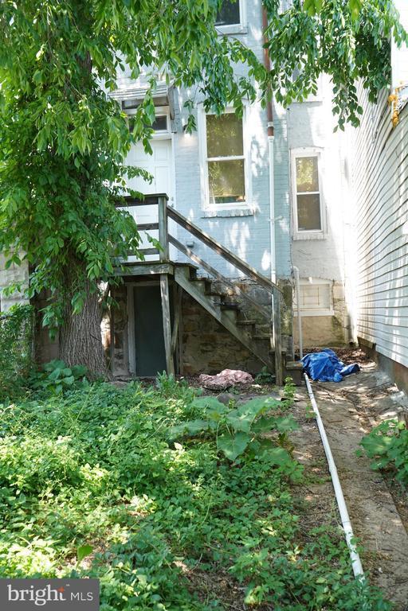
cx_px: 204
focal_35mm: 37
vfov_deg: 51.9
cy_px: 306
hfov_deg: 35.9
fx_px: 629
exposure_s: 1/320
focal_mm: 37
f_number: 8
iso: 2500
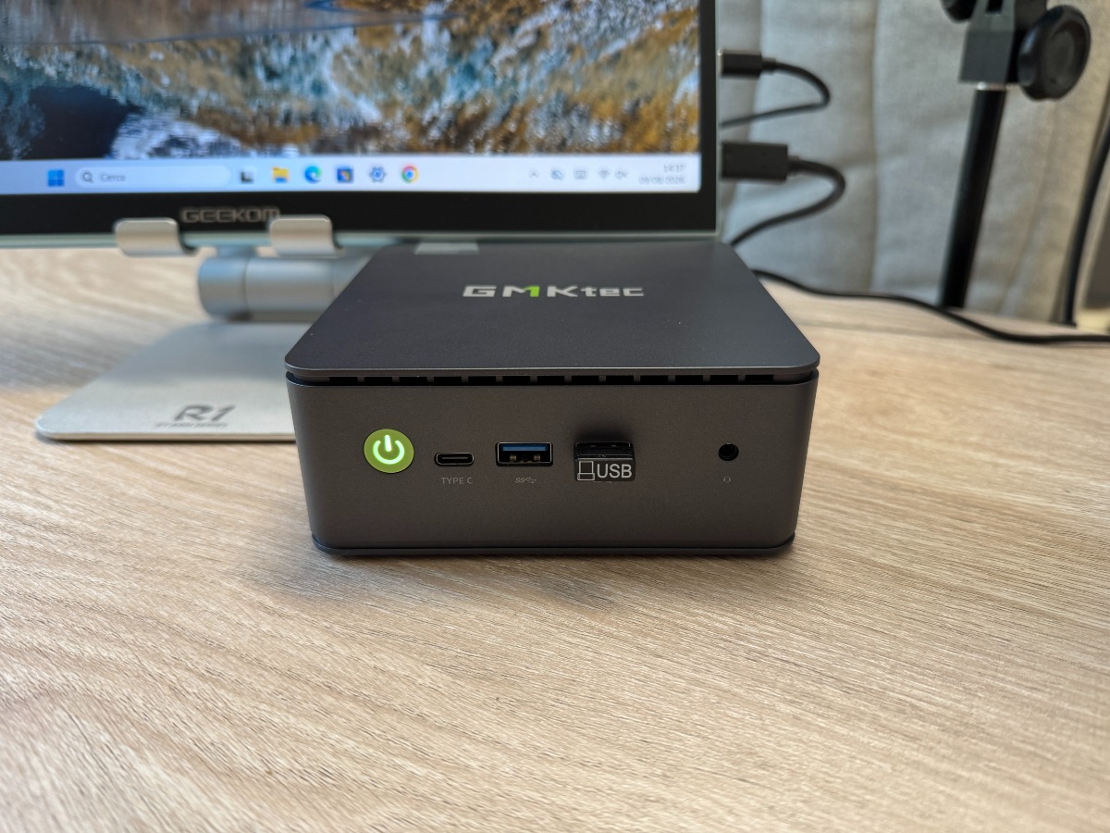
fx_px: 770
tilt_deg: -25.0
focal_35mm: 24
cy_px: 416
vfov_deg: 56.8
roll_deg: +1.0
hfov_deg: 71.6
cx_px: 555
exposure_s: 1/106
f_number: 1.78
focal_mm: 6.76
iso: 200
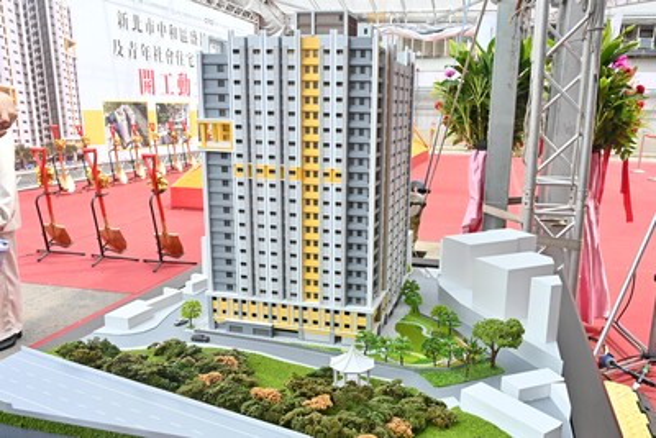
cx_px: 328
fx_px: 437
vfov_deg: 53.2
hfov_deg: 73.7
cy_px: 219
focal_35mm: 24
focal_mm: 24
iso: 140
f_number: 8
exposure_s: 1/125
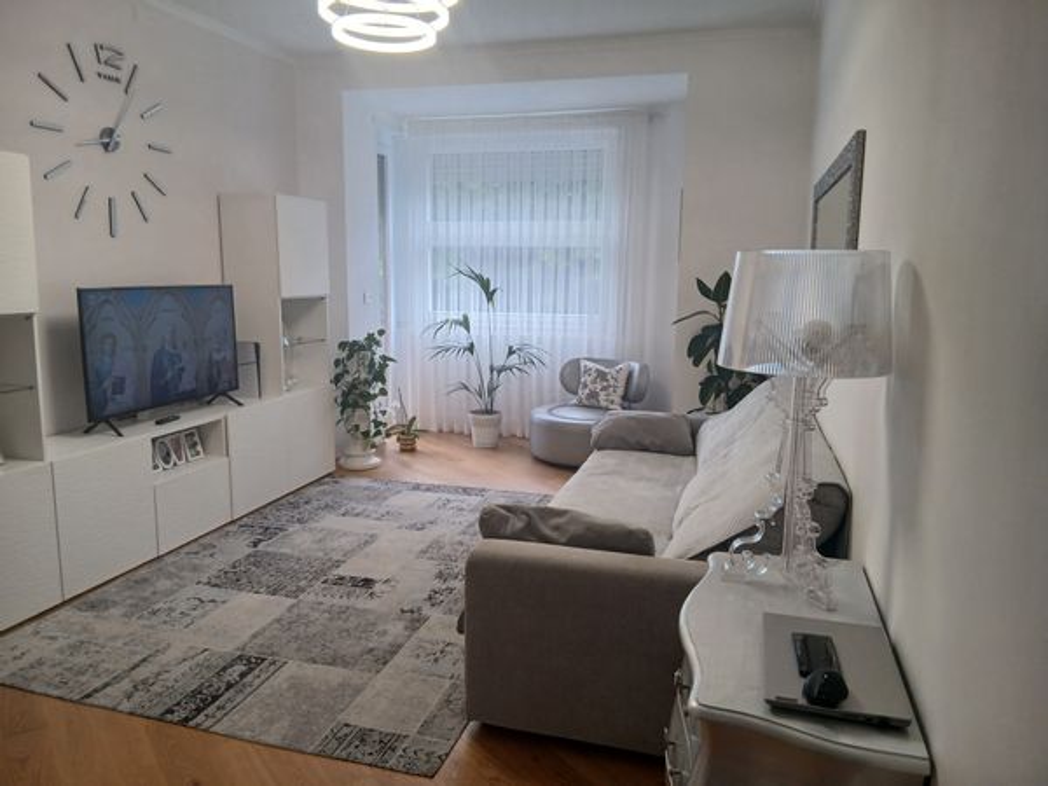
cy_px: 393
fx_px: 787
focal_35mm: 26
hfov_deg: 67.3
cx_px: 524
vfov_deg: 53.1
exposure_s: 1/50
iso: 50
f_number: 1.8
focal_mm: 3.98
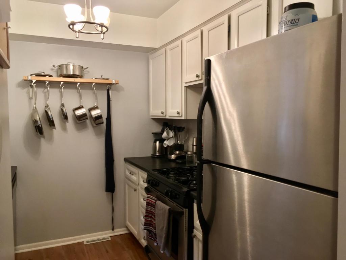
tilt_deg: -2.7
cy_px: 130
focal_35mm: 29
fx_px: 290
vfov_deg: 48.2
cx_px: 173
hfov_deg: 61.7
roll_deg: +0.4
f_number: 2.2
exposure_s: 1/30
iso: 100
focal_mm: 4.15
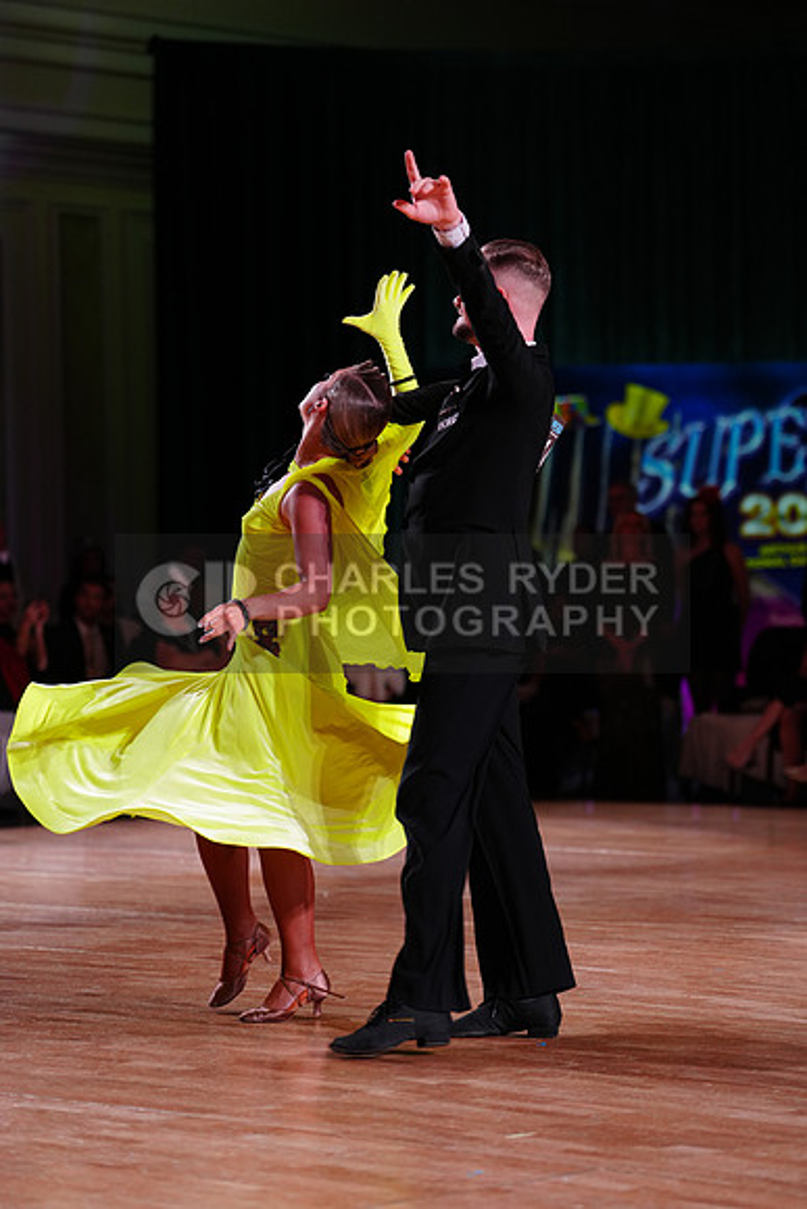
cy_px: 604
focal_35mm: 110
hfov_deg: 12.5
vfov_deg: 18.6
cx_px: 404
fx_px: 3696
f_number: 2.8
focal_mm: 110
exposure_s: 1/400
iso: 1250
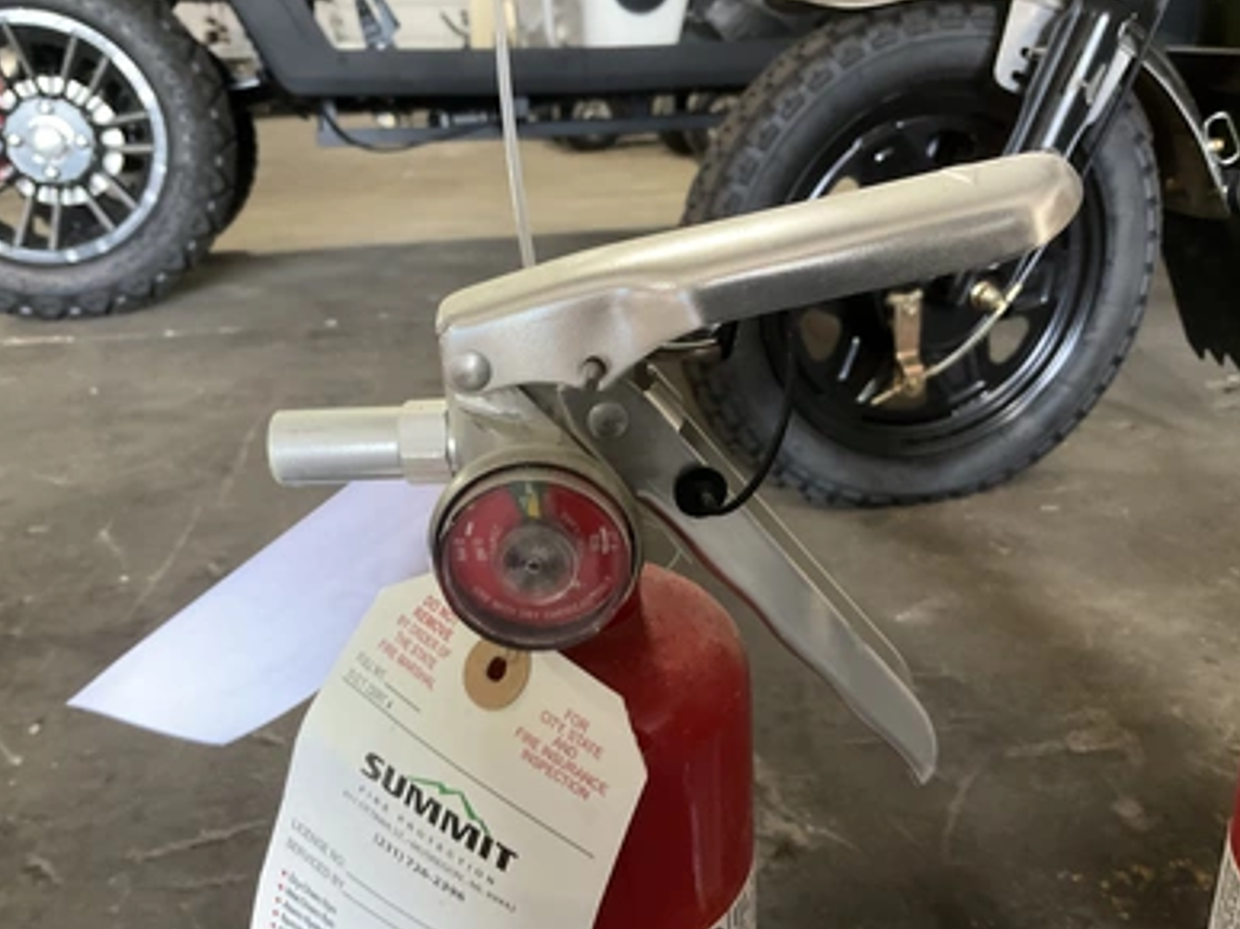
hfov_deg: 60.0
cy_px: 474
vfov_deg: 46.8
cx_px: 606
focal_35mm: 30
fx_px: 1074
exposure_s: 1/40
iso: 200
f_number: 1.8
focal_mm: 3
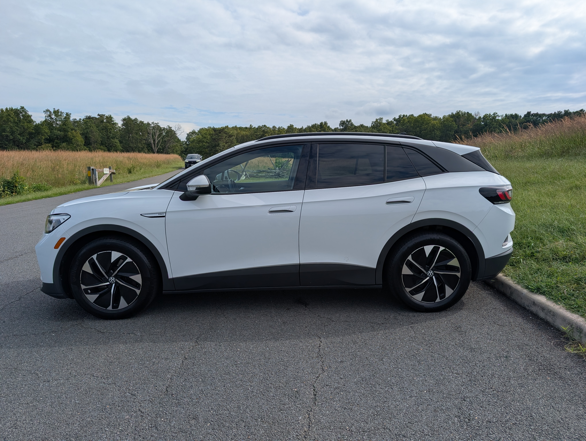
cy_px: 220
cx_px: 293
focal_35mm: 24
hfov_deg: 71.5
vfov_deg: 56.9
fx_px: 407
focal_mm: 6.9
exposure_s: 1/1458
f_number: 1.68
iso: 21
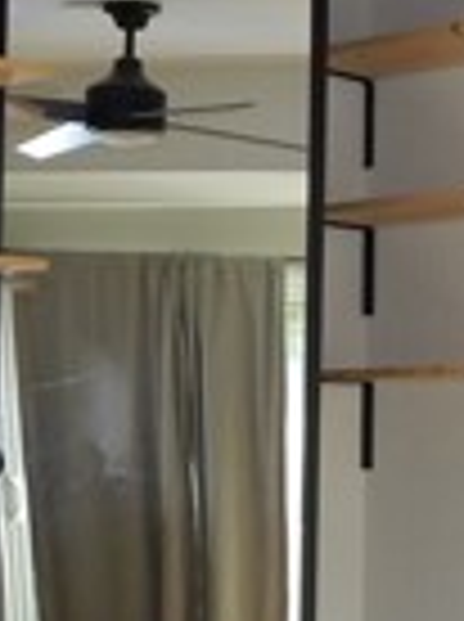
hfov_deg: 12.5
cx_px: 847
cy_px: 392
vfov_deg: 18.4
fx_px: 1918
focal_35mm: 107
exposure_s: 1/125
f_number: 3
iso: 125
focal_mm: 4
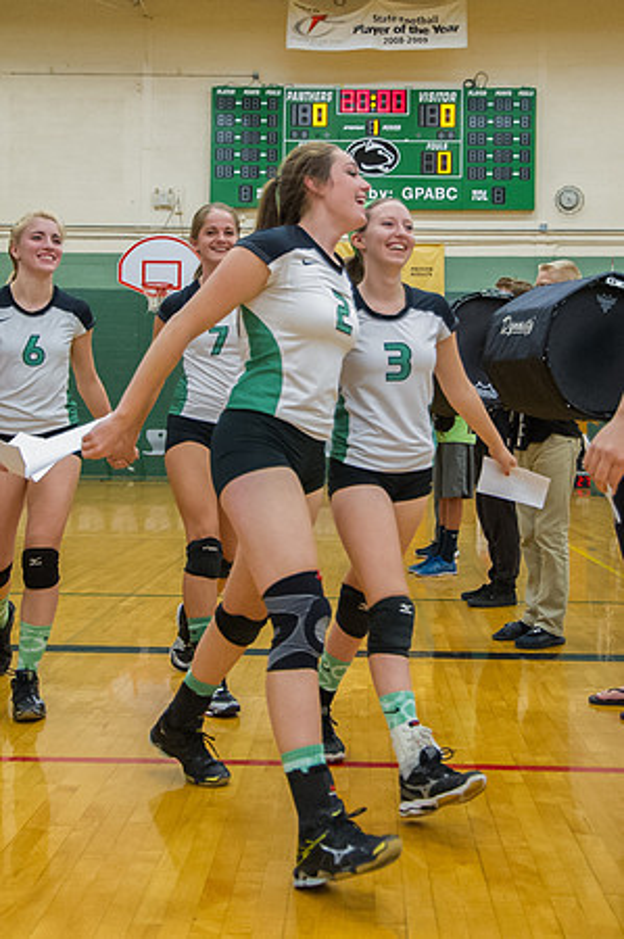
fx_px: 1177
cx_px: 337
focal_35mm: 45
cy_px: 364
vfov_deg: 43.2
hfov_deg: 29.7
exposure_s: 1/320
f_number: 4.5
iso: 8000
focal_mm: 24
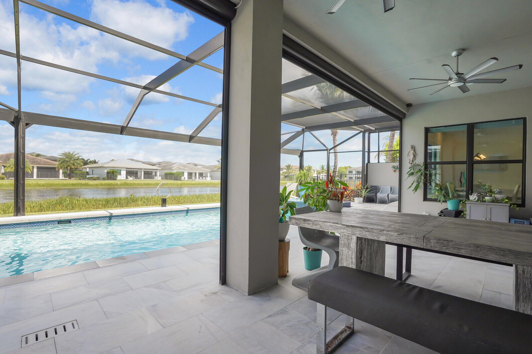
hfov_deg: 96.7
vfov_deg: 73.7
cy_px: 177
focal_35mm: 16
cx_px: 266
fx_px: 236
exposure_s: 1/400
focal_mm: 16
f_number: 8
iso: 800
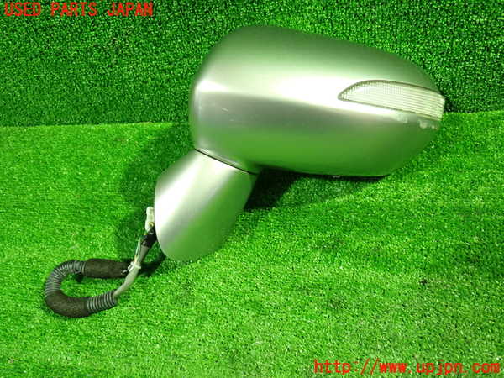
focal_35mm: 30
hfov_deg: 60.0
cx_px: 252
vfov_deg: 46.8
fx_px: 437
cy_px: 189
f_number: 2.3
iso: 800
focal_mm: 5.4
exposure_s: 1/30
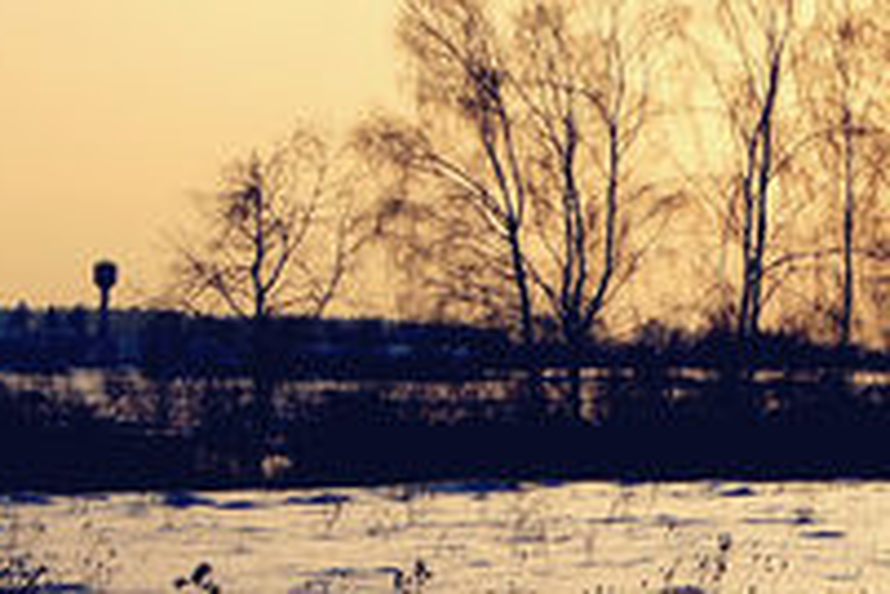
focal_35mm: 336
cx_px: 1076
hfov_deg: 6.1
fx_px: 8306
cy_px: 332
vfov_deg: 4.1
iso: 200
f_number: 9
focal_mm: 50
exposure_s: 1/1000
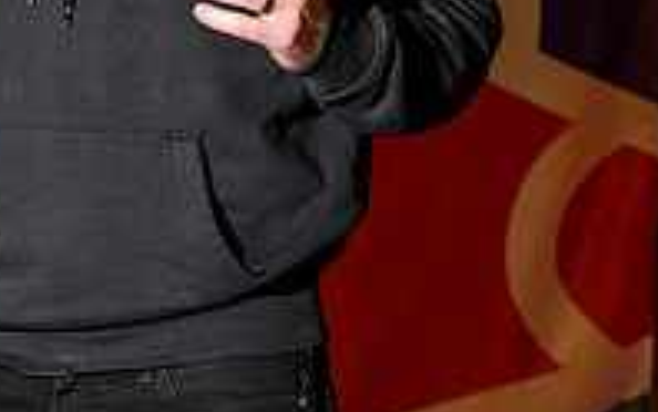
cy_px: -288
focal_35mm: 353
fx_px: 6334
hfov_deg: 5.9
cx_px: -162
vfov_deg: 3.7
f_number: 4
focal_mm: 98
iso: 1600
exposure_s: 1/160
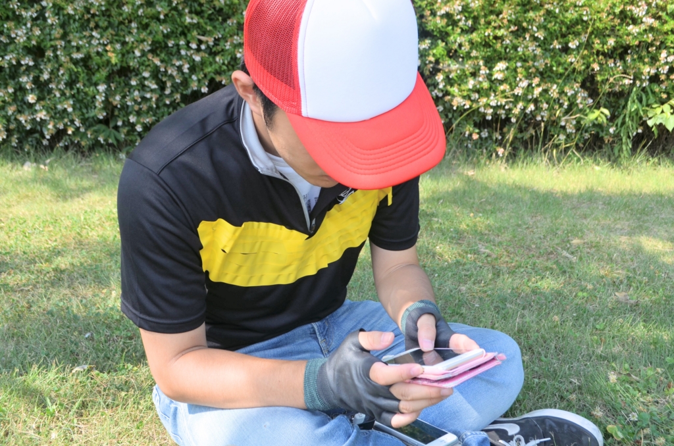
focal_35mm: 36
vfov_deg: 36.7
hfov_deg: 53.2
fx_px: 673
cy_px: 223
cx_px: 337
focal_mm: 24
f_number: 7.1
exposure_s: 1/200
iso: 200
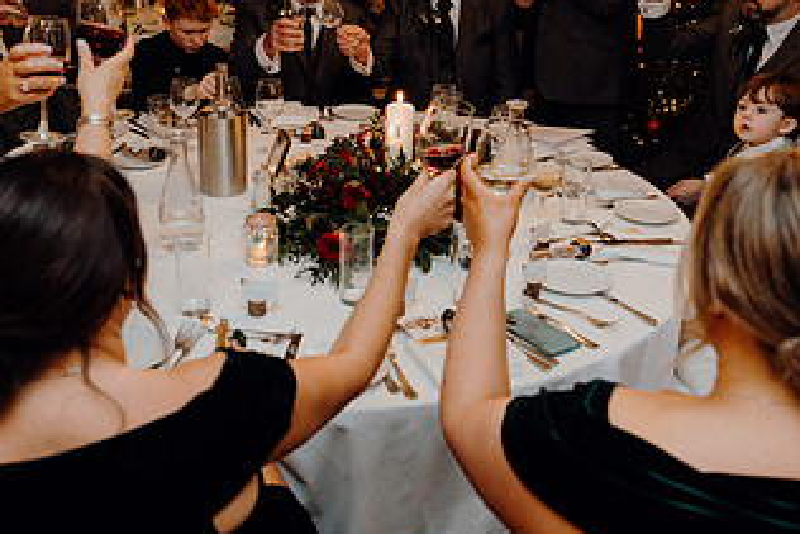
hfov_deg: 44.4
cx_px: 370
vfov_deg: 29.9
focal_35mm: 44
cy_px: 120
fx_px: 978
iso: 2500
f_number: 3.5
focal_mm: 24
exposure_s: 1/160
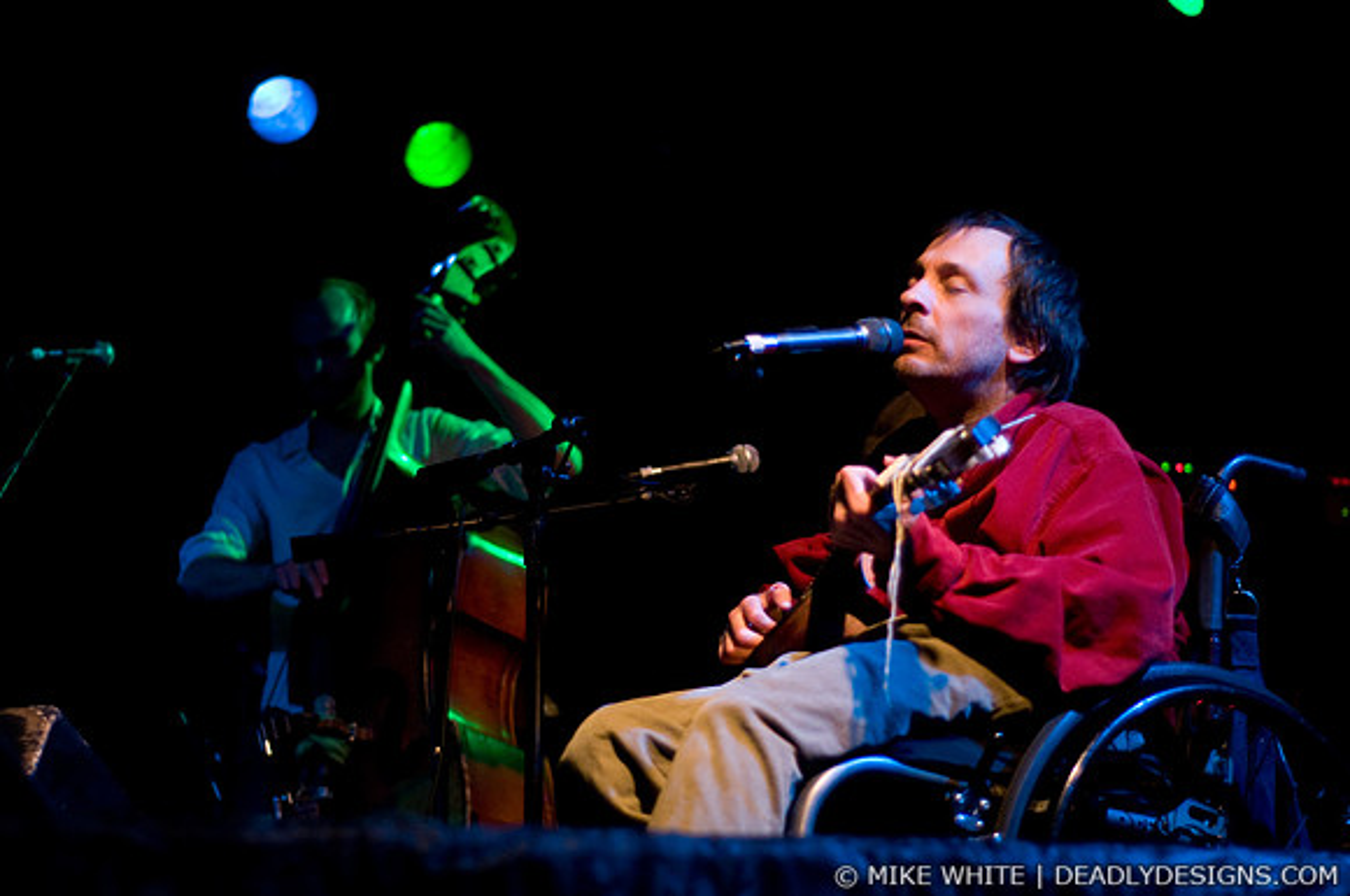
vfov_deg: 18.1
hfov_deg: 27.0
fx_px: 2809
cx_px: 675
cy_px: 448
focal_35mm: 75
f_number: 1.8
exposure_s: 1/50
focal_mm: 50
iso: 1000
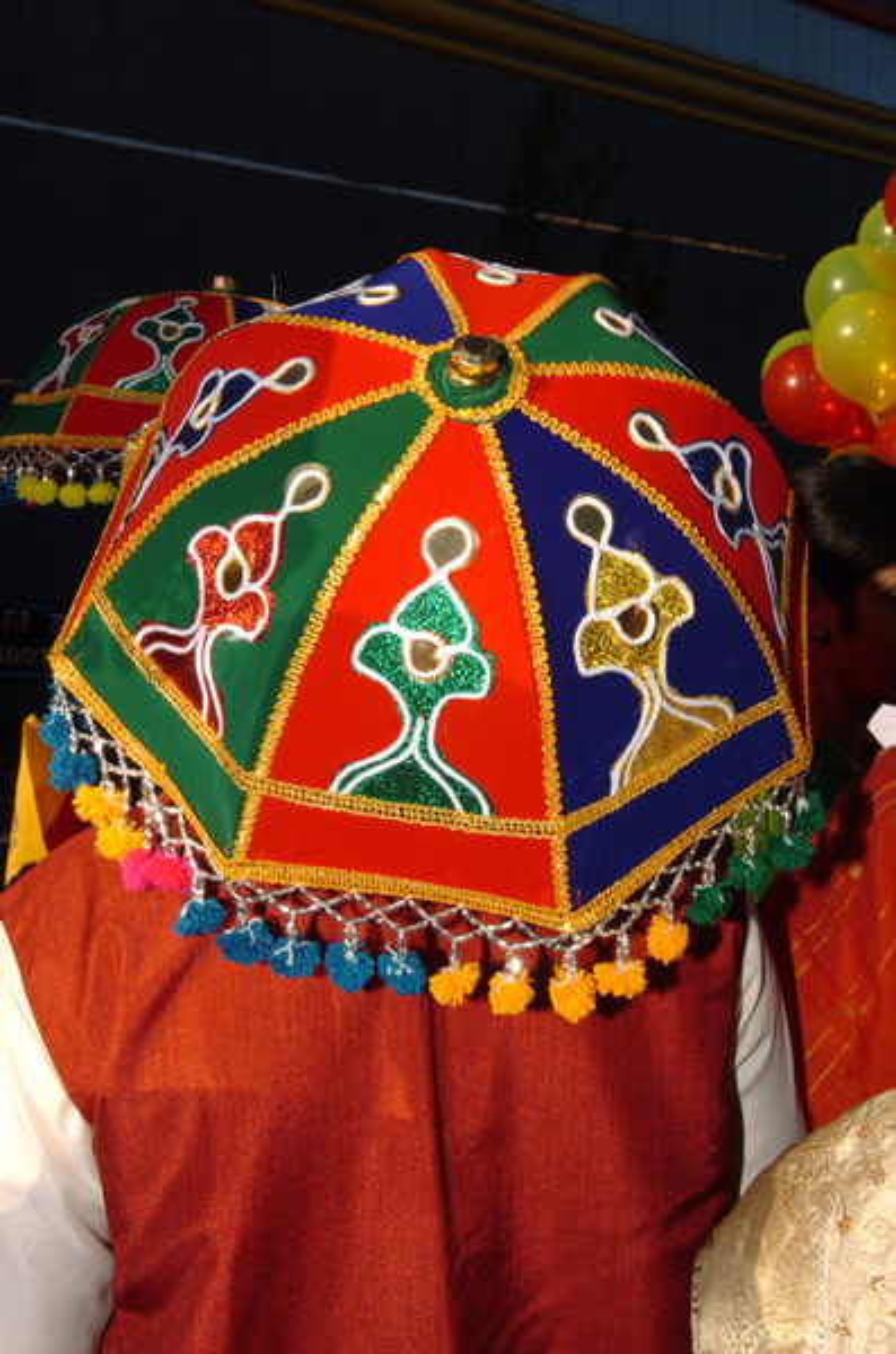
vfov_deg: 43.7
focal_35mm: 45
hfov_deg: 29.7
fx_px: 1689
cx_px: 448
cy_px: 677
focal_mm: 30
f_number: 11
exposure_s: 1/250
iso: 200
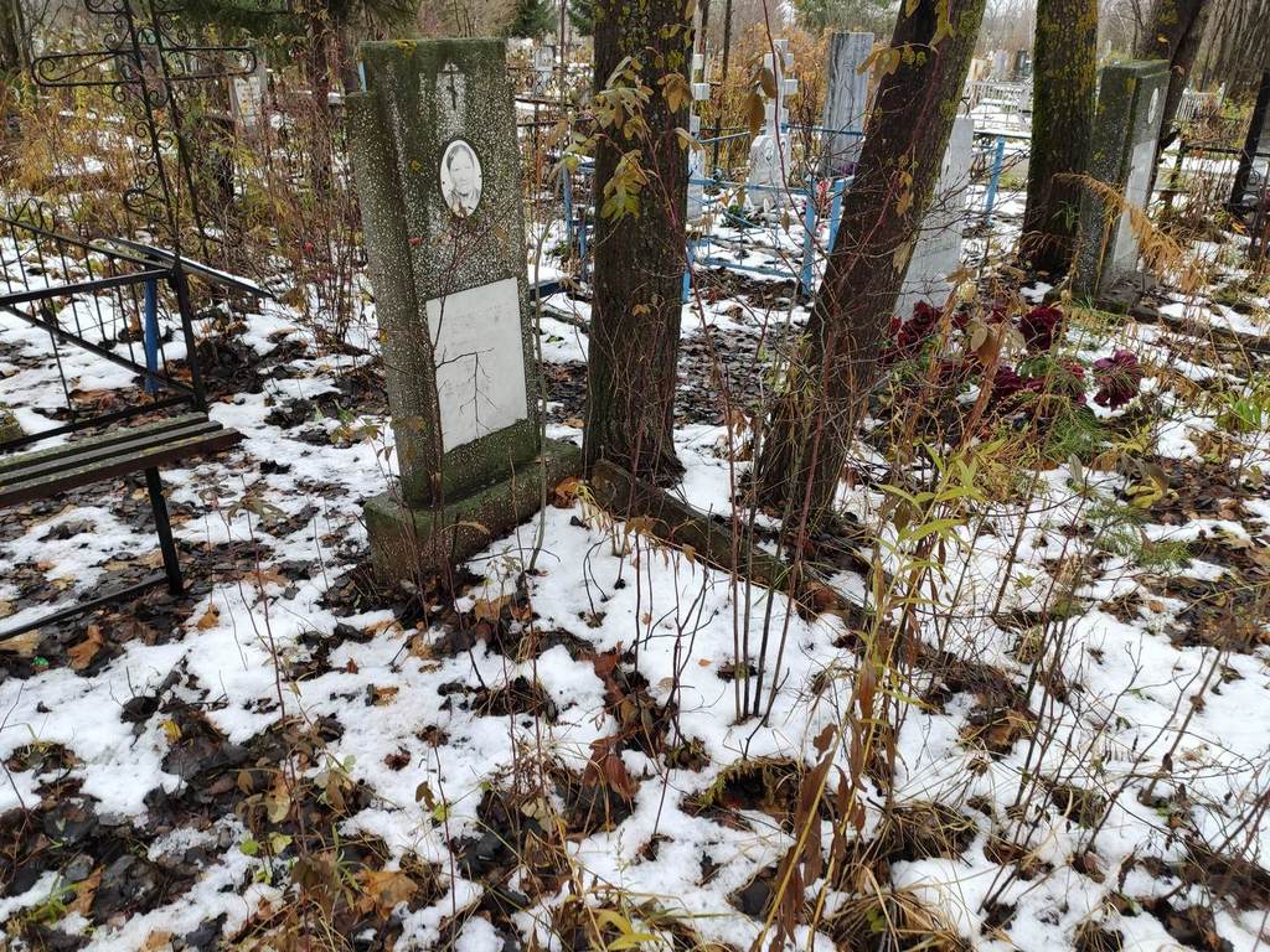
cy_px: 476
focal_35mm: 26
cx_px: 635
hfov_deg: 67.3
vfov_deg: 53.1
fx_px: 954
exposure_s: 1/100
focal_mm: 4.77
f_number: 1.75
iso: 134
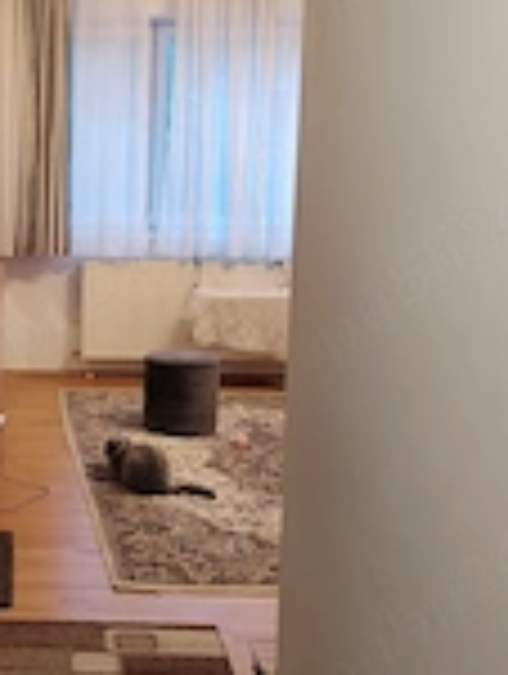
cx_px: -13
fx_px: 1249
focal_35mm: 64
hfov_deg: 22.0
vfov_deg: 30.2
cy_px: 324
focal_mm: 5.25
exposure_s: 1/25
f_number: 1.75
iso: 1528
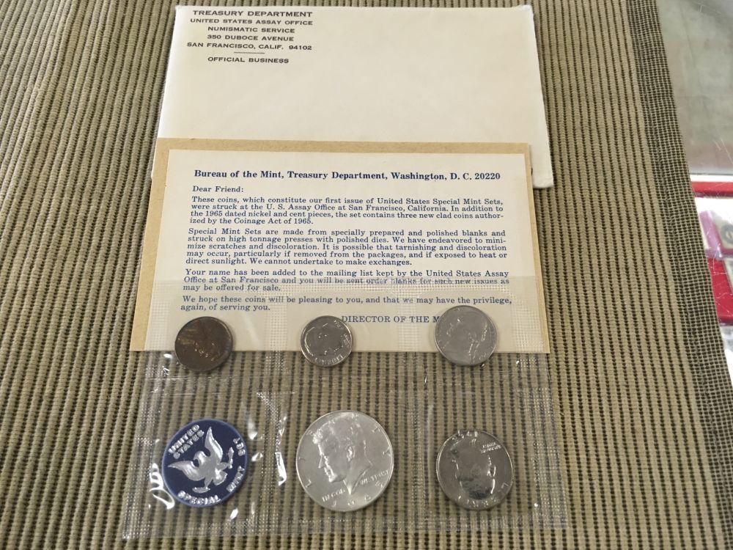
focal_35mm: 29
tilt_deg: -66.4
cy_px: 275
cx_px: 366
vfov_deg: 48.2
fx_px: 614
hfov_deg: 61.7
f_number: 2.2
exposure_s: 1/30
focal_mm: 4.15
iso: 80
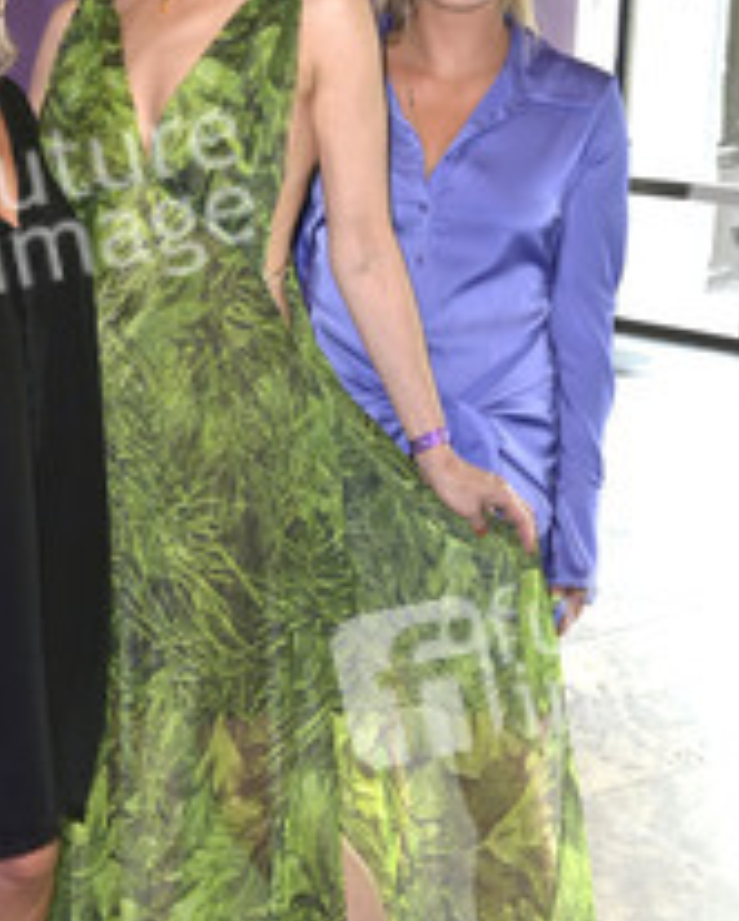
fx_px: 1583
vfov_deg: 32.4
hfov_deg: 25.8
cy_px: 440
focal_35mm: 58
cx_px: 156
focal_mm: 32
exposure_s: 1/100
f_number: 5.6
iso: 1000
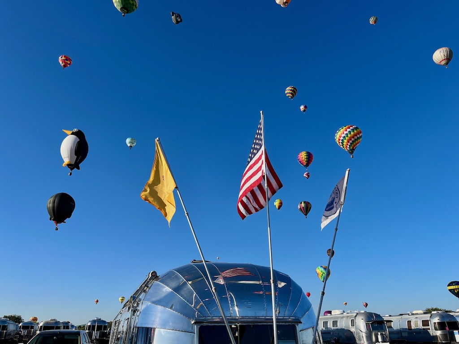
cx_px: 230
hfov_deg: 67.3
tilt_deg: +24.1
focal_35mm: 26
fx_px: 345
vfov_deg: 53.1
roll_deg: +2.7
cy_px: 172
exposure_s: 1/3623
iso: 50
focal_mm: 5.1
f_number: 1.6
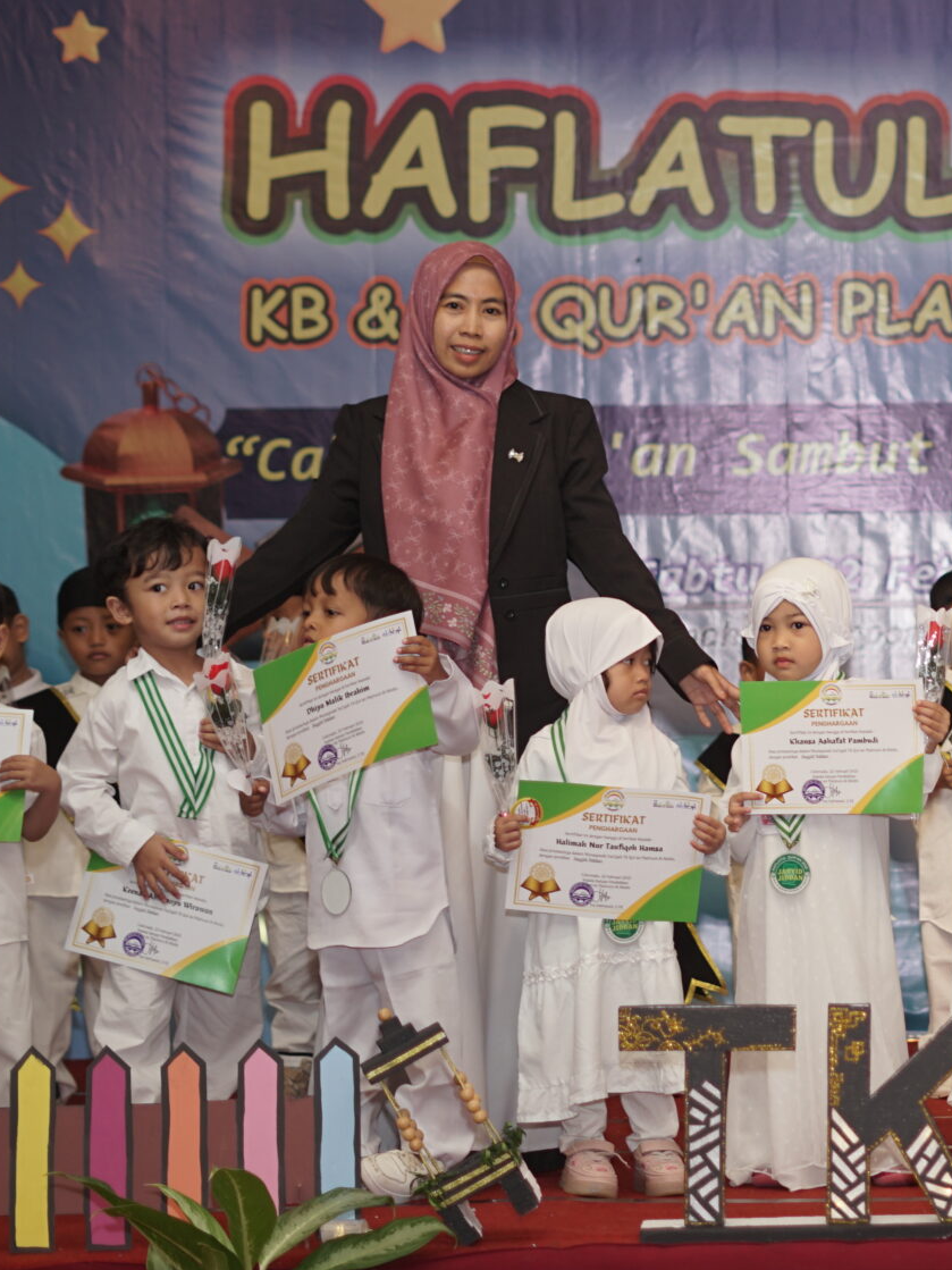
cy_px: 542
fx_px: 4034
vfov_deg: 17.9
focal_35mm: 110
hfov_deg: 13.2
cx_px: 1037
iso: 125
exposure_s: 1/125
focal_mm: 50
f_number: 1.8
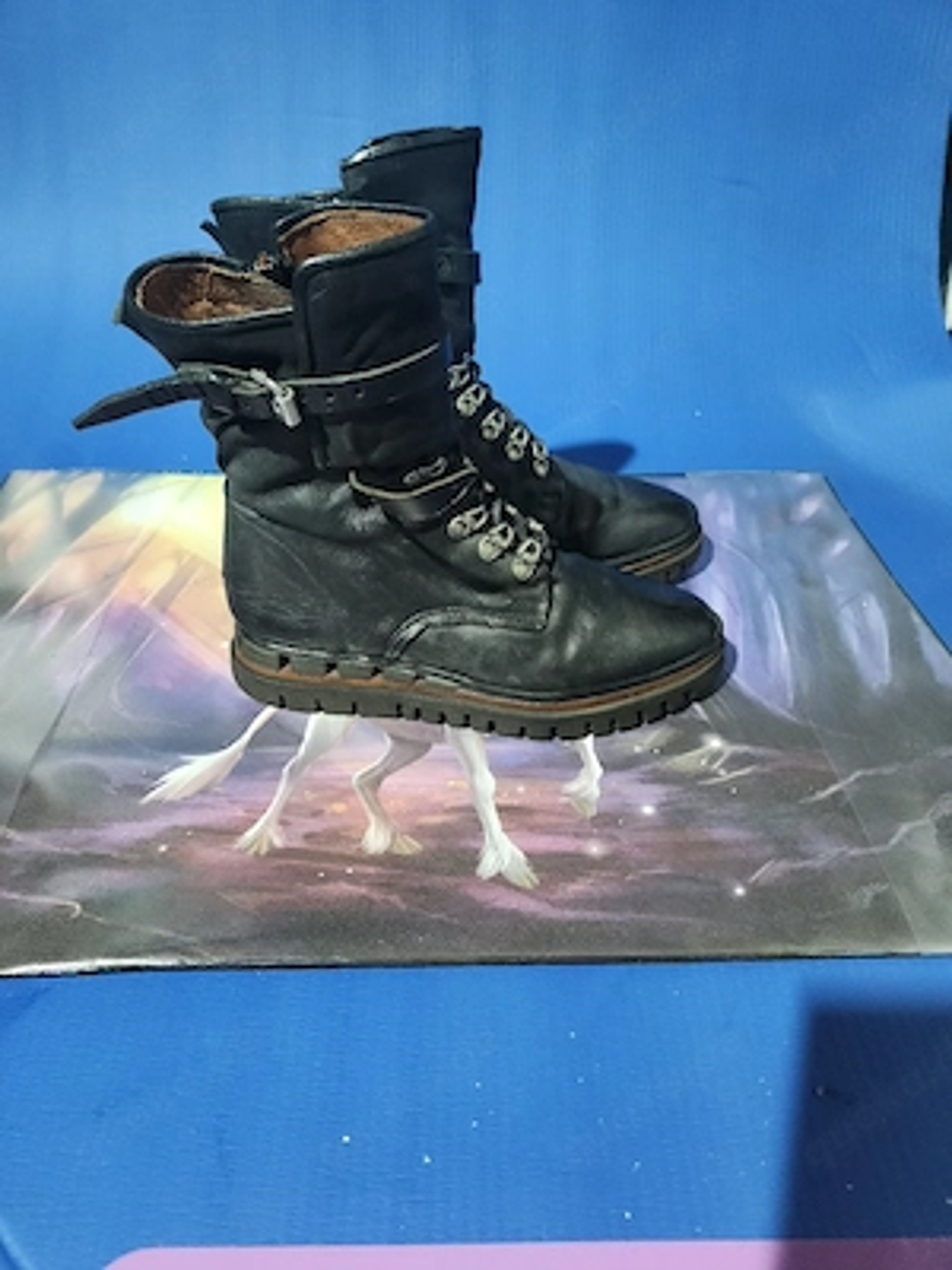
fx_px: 843
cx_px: 476
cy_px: 635
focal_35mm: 23
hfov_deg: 58.9
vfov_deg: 73.9
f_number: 1.8
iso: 640
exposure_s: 1/25.1
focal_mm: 5.4
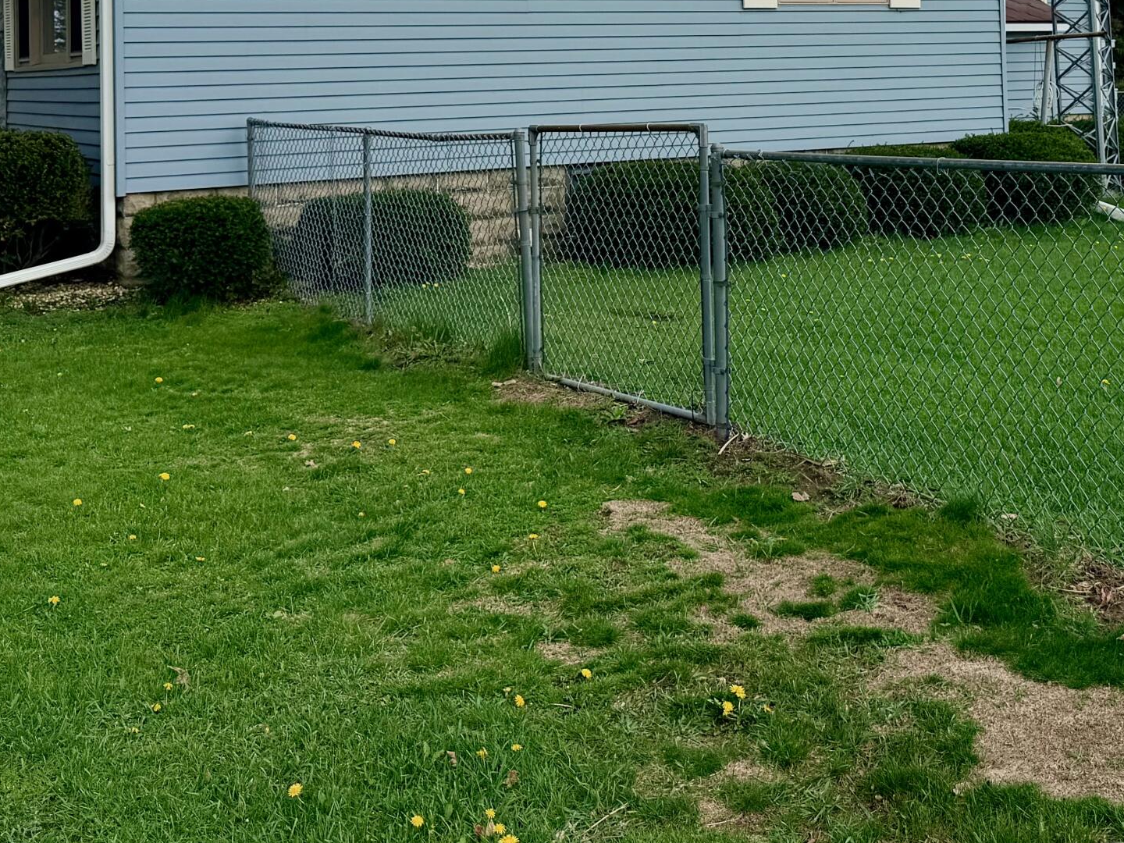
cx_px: 741
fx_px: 1624
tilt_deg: +3.4
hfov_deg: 37.8
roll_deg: +1.2
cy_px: -6
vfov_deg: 27.4
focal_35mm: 50
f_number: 1.78
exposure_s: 1/5714
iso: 80
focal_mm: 6.76
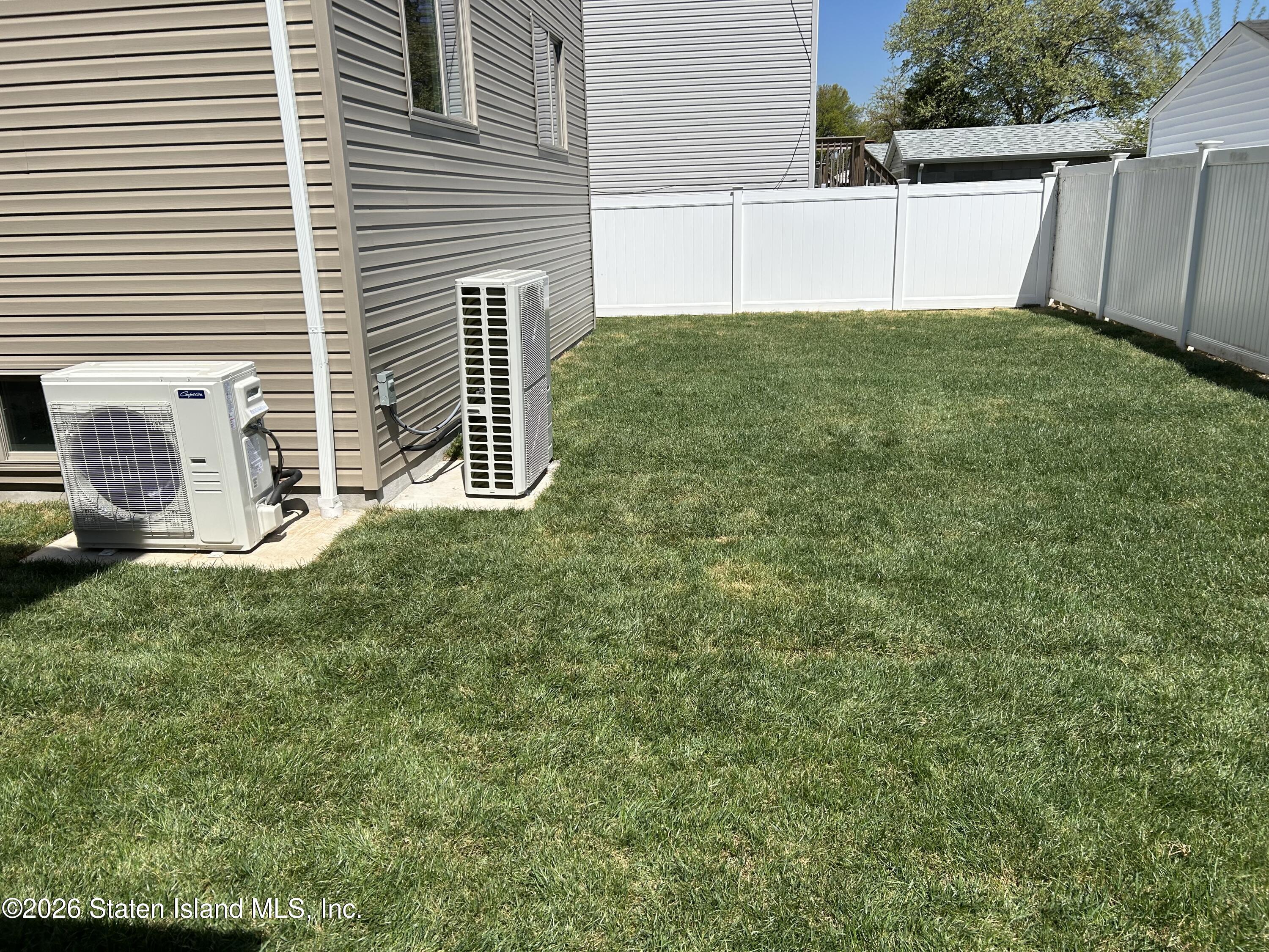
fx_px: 953
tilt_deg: -14.9
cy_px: 476
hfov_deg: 67.3
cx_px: 634
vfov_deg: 53.1
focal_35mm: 26
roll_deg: +1.7
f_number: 1.5
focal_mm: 5.7
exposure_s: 1/5587
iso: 50
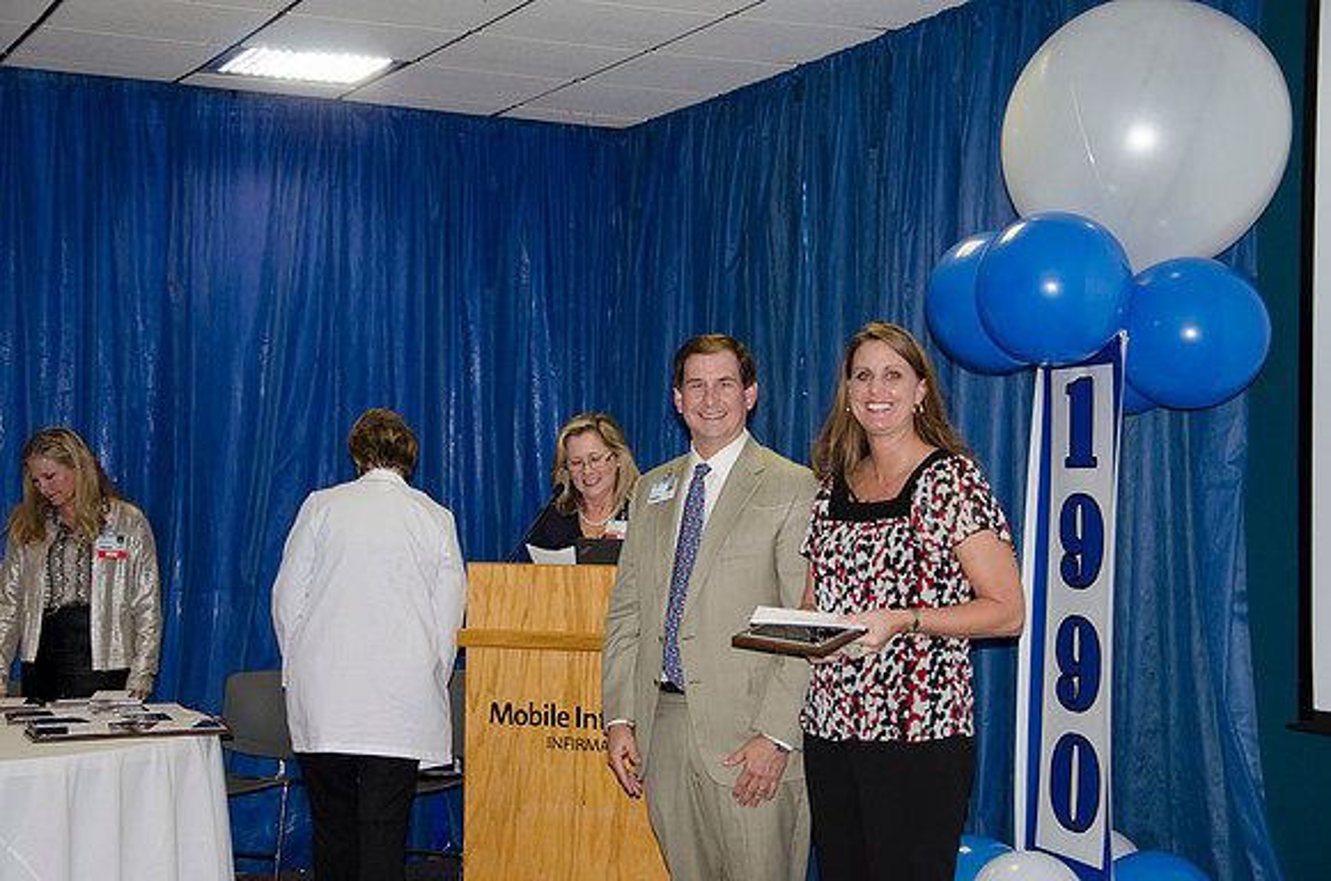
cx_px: 666
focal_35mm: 60
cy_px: 440
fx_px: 2213
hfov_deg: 33.5
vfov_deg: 22.5
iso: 400
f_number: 4.5
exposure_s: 1/60
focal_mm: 40
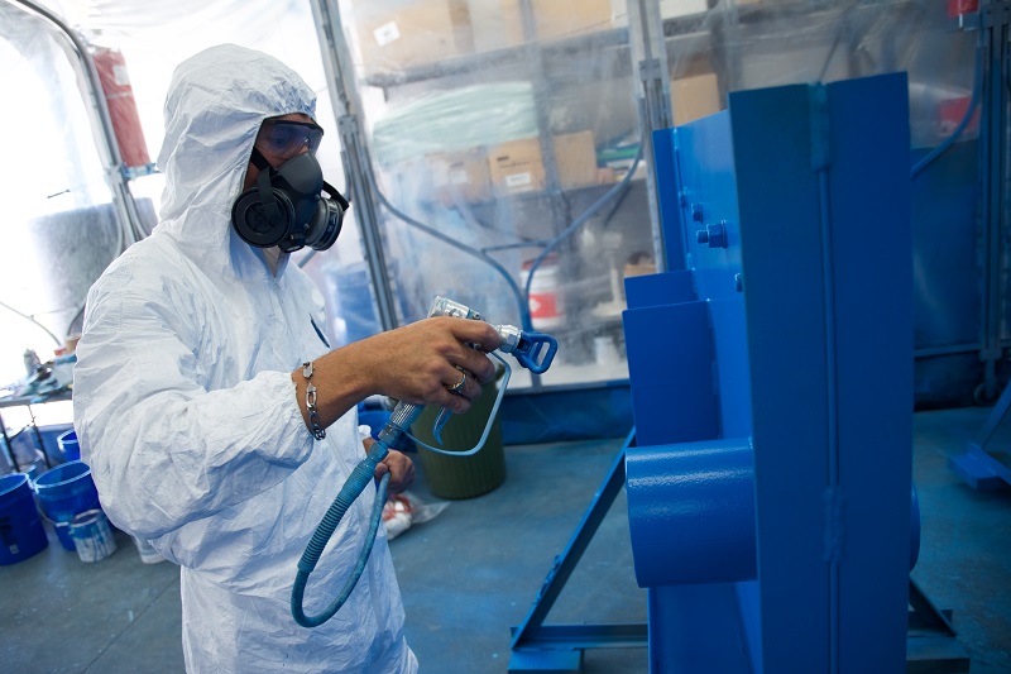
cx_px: 506
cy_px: 337
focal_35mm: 24
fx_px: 674
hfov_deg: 73.8
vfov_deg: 53.1
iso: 200
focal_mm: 16
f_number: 2.8
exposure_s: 1/50
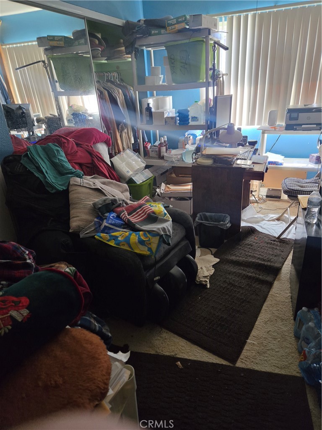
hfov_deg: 58.9
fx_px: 285
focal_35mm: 23
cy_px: 215
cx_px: 161
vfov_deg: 73.9
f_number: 1.8
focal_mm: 5.4
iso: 1000
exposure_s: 1/120
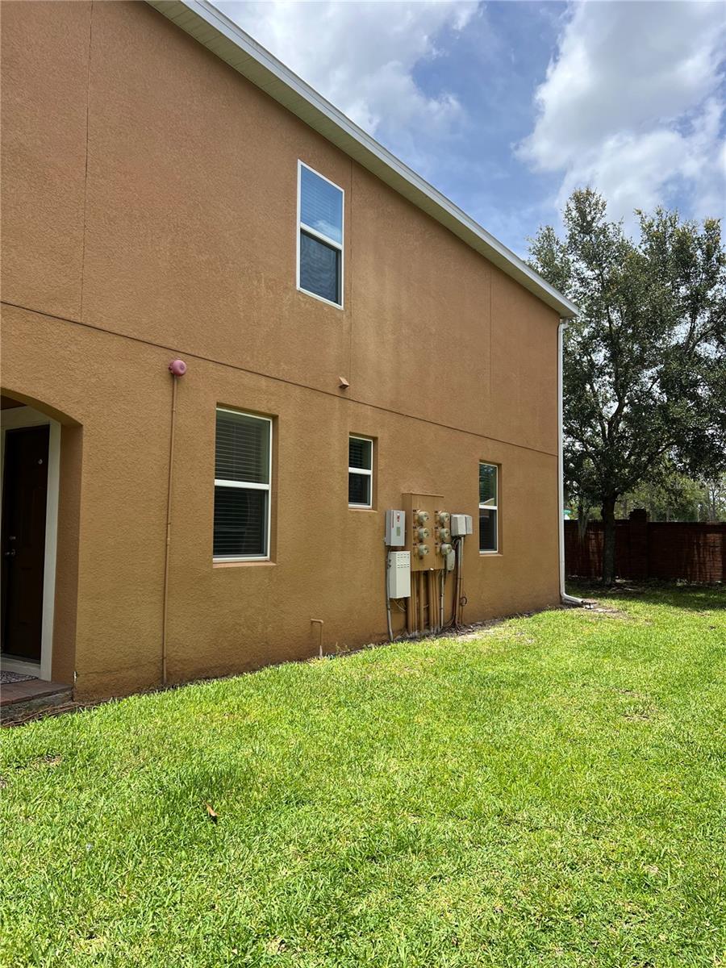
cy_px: 484
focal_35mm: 26
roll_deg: +0.2
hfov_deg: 53.1
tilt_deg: +5.0
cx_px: 363
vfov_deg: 67.3
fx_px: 727
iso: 50
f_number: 1.5
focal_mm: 5.7
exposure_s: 1/2841
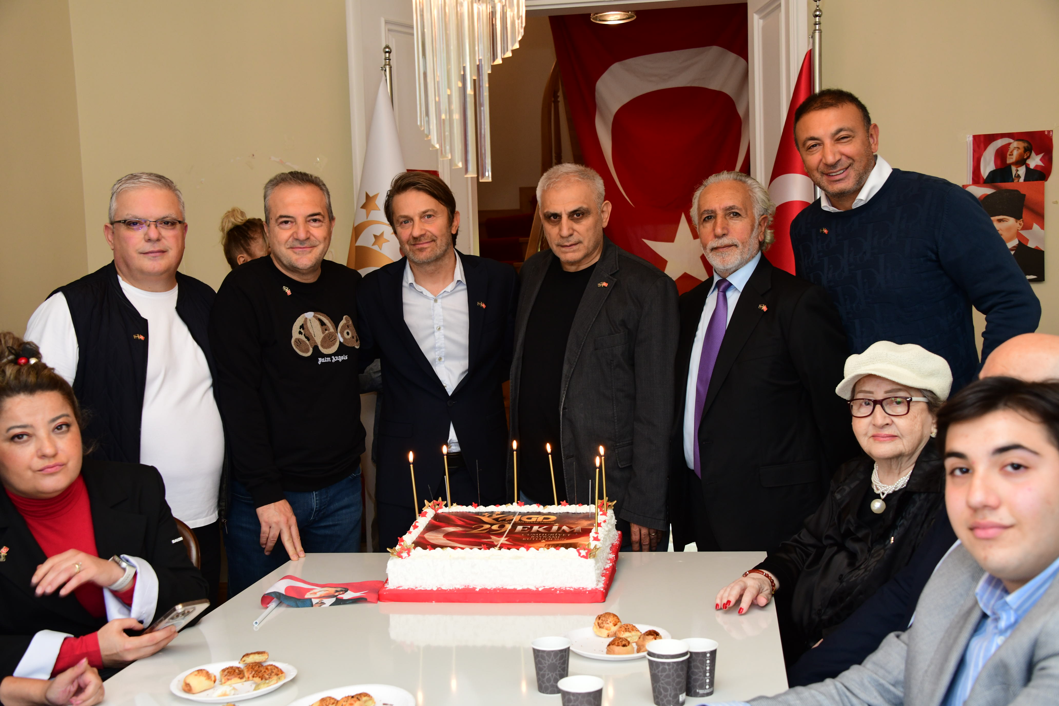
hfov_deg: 44.5
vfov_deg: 30.5
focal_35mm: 44
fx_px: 1294
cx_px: 530
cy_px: 353
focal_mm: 44
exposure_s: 1/60
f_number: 7.1
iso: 1100
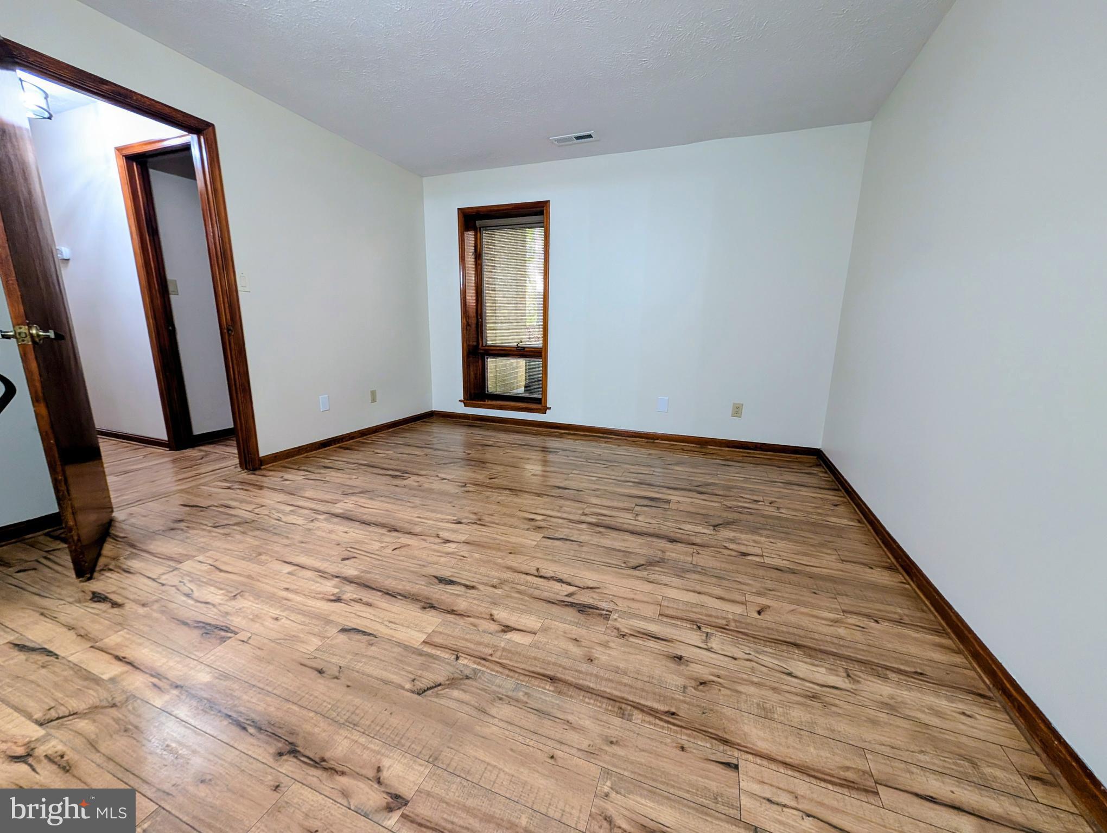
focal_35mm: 12
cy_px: 416
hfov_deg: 110.5
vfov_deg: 94.6
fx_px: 384
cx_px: 554
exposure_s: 1/40
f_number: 1.7
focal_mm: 2.02
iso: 119
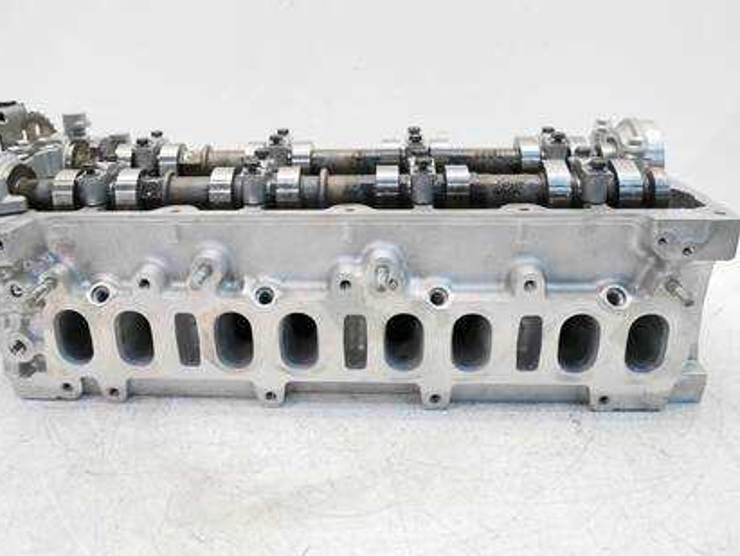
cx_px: 337
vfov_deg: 49.7
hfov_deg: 63.3
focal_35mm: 28
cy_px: 250
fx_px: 599
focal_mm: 12
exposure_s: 1/60
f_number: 3.5
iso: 640
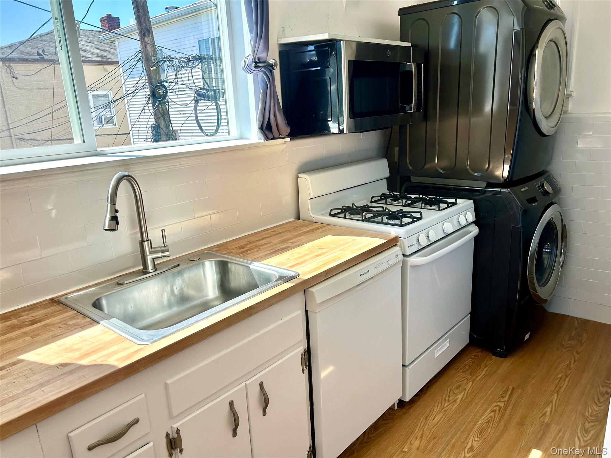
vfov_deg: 53.1
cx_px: 306
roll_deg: +3.3
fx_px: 459
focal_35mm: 26
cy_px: 229
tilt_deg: -15.2
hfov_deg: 67.3
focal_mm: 5.7
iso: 50
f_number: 1.5
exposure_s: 1/513
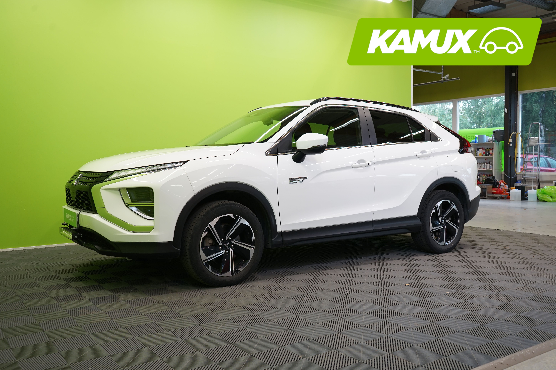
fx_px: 494
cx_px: 278
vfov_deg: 41.1
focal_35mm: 32
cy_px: 185
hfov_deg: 58.7
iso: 400
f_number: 5.6
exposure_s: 1/25
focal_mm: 32
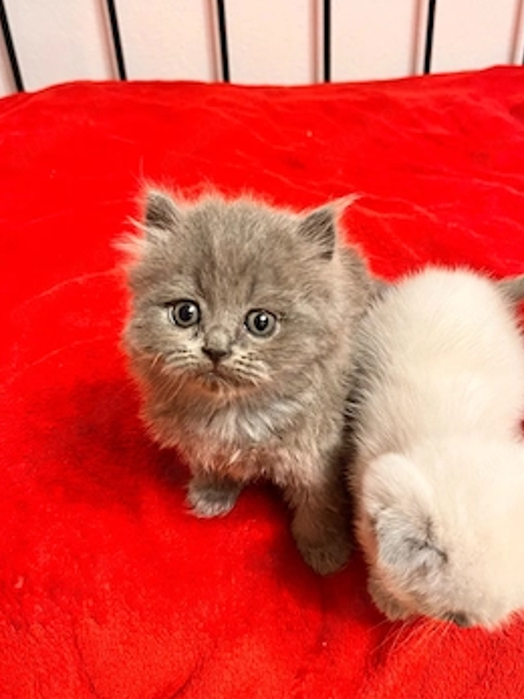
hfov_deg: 46.8
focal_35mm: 30
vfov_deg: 59.8
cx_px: 264
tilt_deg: -31.4
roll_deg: +3.3
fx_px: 606
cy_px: 302
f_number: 1.6
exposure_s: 1/50
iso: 250
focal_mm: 5.1
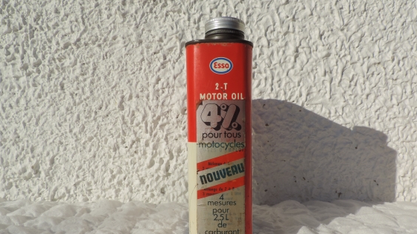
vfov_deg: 41.0
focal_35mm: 28
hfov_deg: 67.9
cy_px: 155
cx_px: 220
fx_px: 310
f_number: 4.2
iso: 80
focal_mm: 4.3
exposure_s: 1/1250
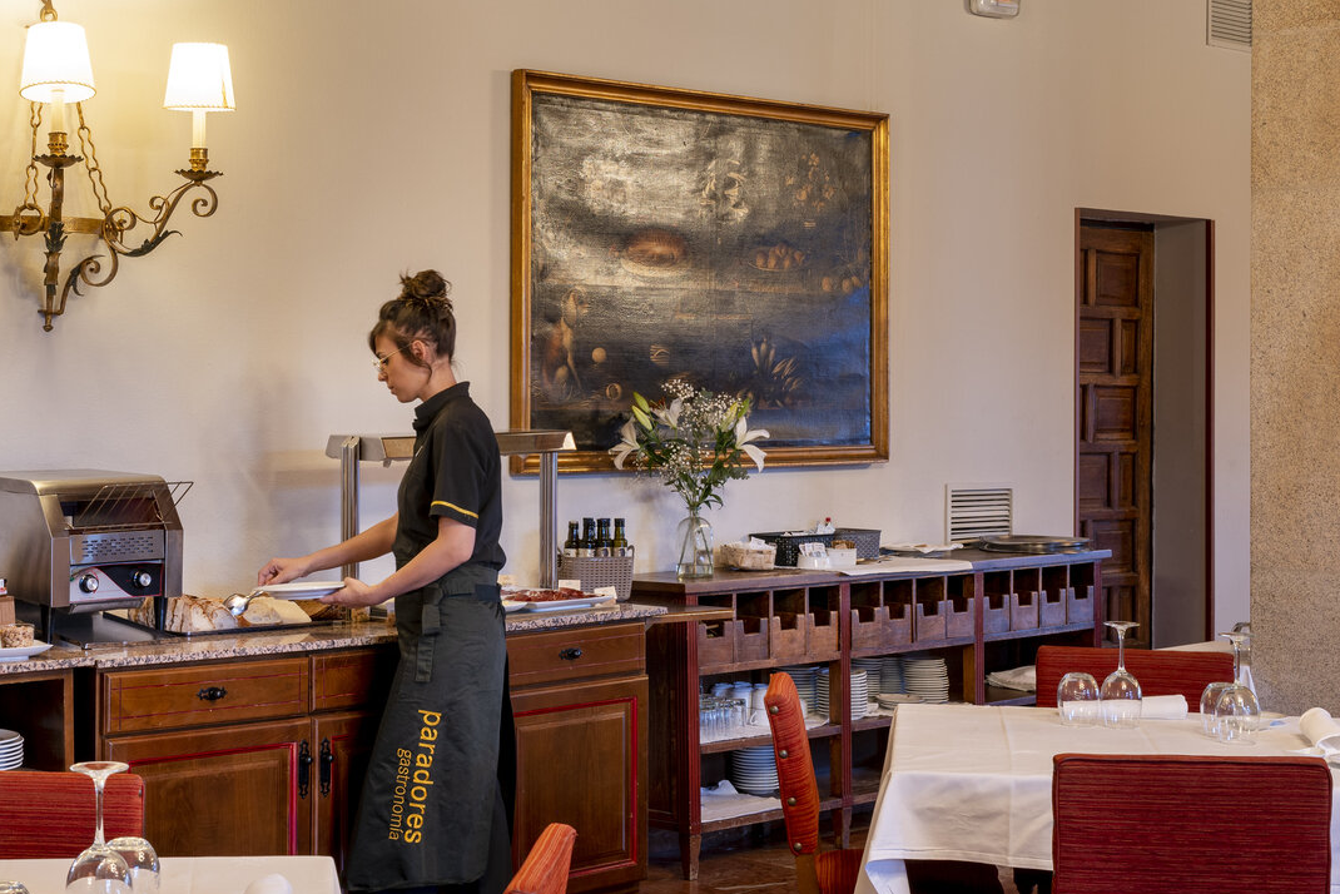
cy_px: 388
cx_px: 451
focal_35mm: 65
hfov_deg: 30.7
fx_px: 2420
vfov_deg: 20.9
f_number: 8
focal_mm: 35
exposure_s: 5
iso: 100
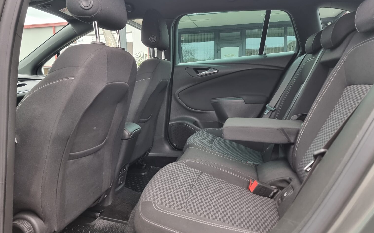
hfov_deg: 68.4
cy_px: 118
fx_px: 275
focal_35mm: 27
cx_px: 177
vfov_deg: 46.0
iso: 250
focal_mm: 6.7
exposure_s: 1/100
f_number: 1.8
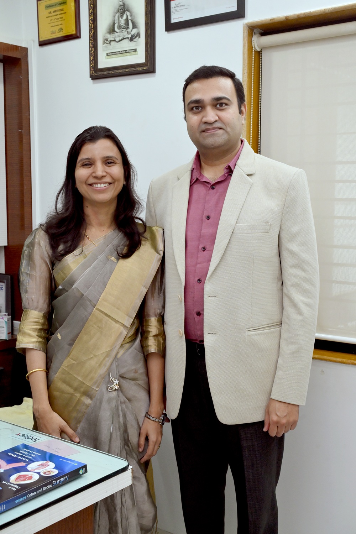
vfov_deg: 44.5
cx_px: 178
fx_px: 653
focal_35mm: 44
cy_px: 267
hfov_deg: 30.5
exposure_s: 1/125
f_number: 8
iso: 2000
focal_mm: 44
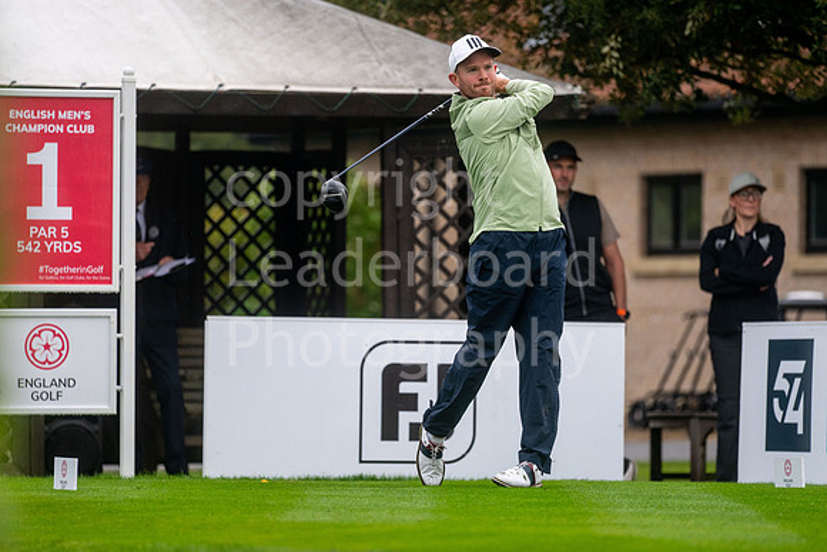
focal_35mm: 300
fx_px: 6893
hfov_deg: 6.9
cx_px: 414
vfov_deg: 4.6
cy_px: 276
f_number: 4
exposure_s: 1/1600
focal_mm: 300
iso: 640
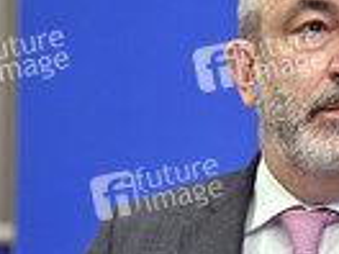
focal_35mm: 493
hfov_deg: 4.0
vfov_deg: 3.0
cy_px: 254
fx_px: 4828
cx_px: 448
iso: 1600
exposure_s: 1/320
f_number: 2.8
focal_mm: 150
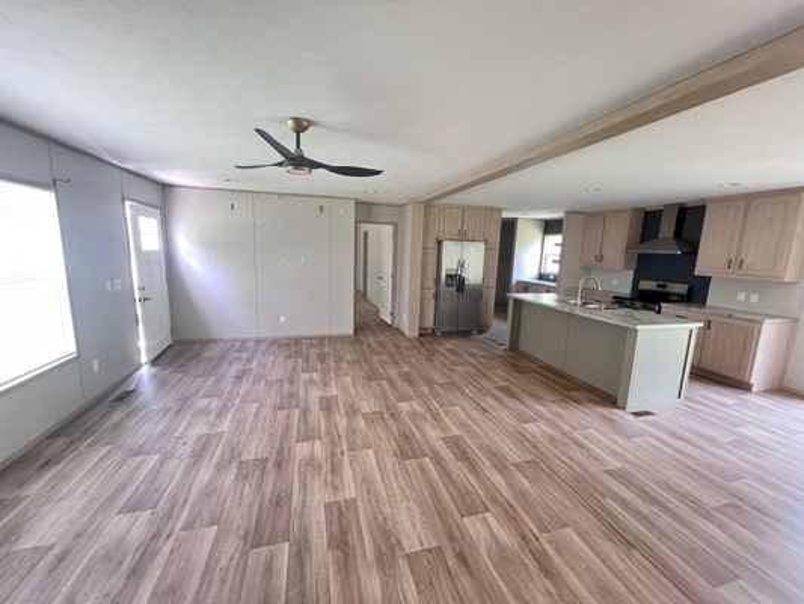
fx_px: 302
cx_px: 402
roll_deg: -1.8
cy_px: 302
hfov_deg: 106.2
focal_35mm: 13
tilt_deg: -9.6
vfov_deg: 89.9
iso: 1000
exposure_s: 1/60
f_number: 1.8
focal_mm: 1.57
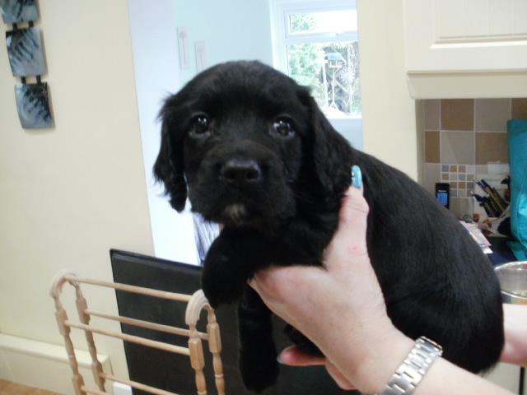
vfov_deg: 39.7
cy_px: 198
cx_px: 264
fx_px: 548
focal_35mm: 36
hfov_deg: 51.4
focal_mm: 6.3
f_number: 3.5
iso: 400
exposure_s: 1/30
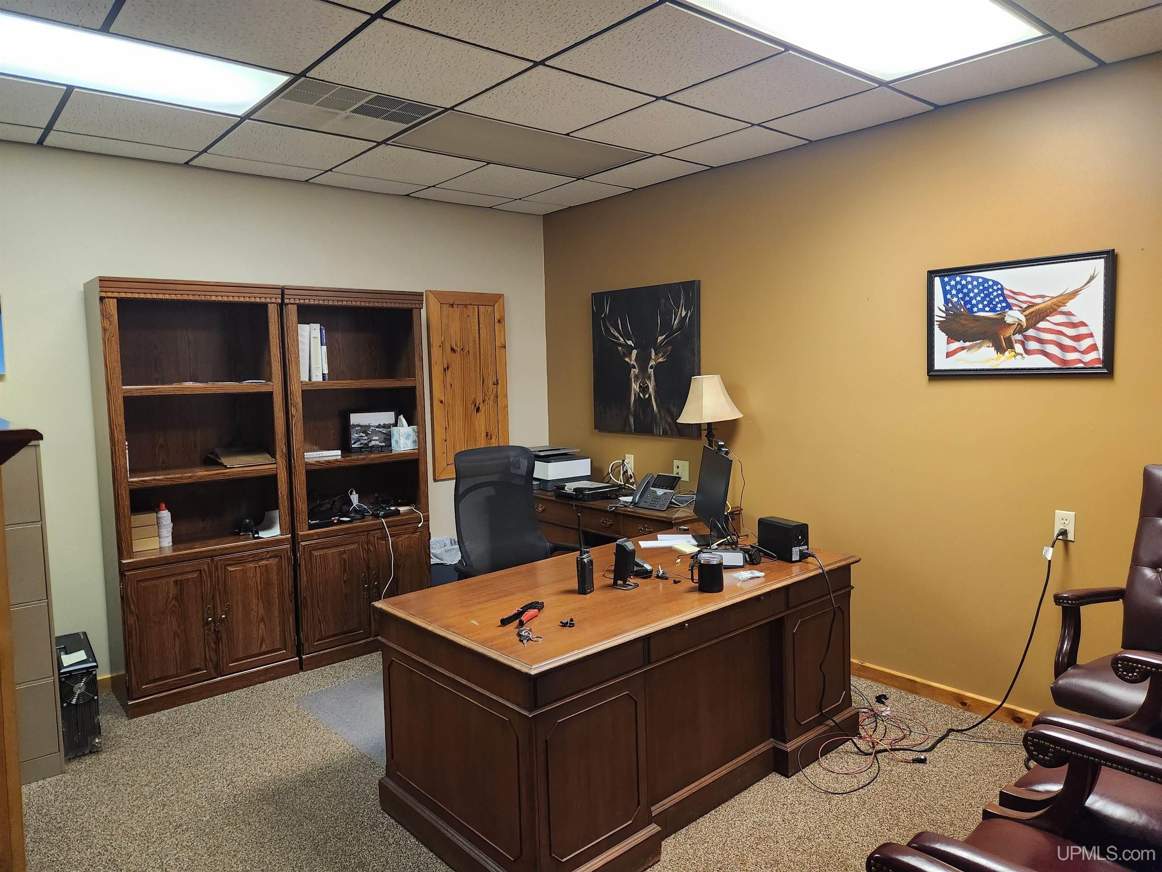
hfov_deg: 73.9
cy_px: 436
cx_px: 581
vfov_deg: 58.9
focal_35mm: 23
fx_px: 772
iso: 800
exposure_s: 1/120
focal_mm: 5.4
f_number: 1.8
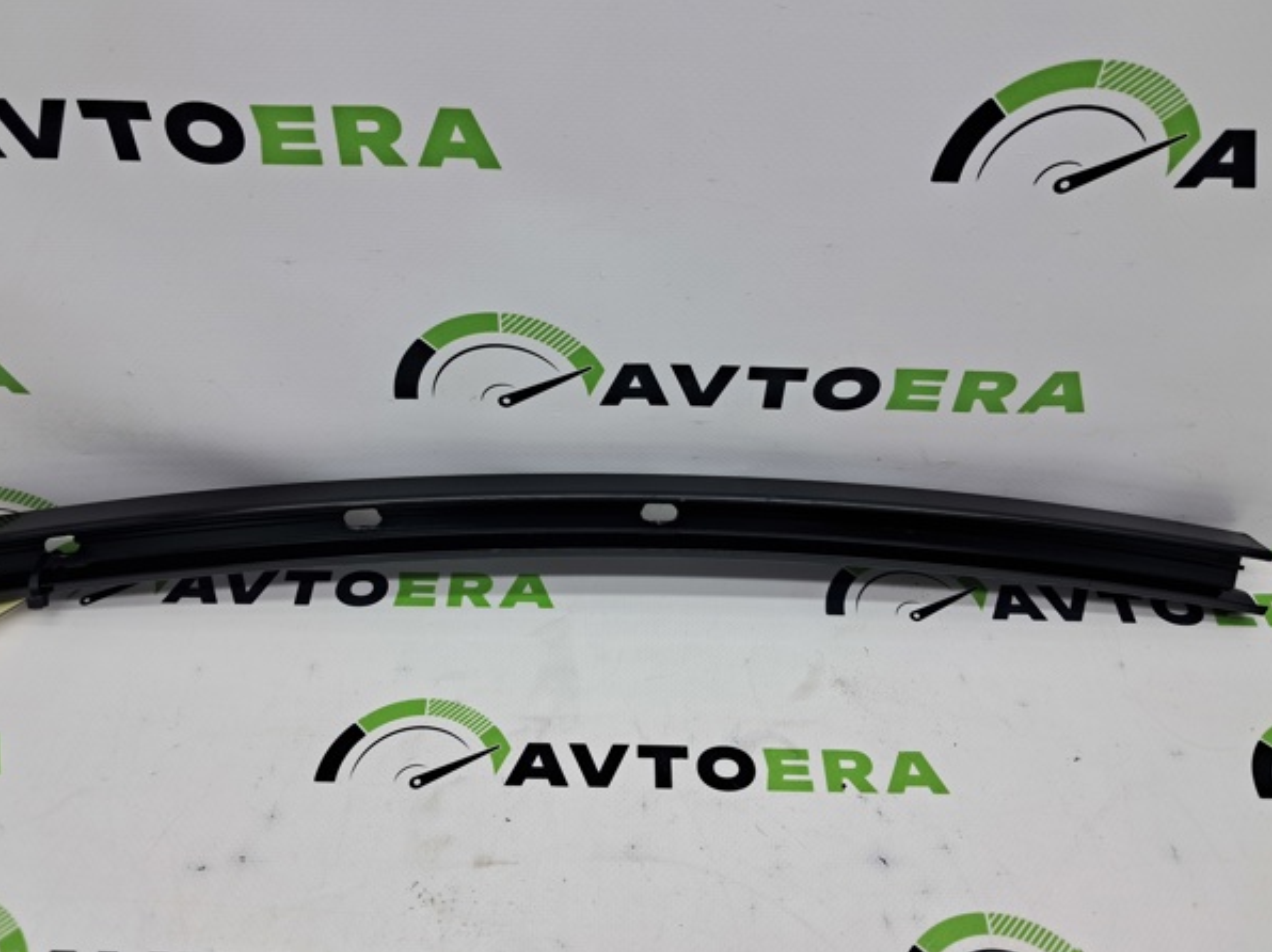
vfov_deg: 48.2
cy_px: 475
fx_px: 1065
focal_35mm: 29
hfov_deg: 61.7
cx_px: 604
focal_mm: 4
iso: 50
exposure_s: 1/120
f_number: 1.8
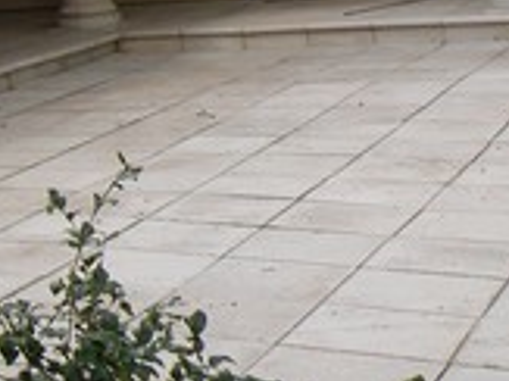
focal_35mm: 106
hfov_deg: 16.0
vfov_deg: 12.7
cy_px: -300
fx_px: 1557
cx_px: -381
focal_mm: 4.7
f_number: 4.5
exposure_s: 1/142
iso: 64
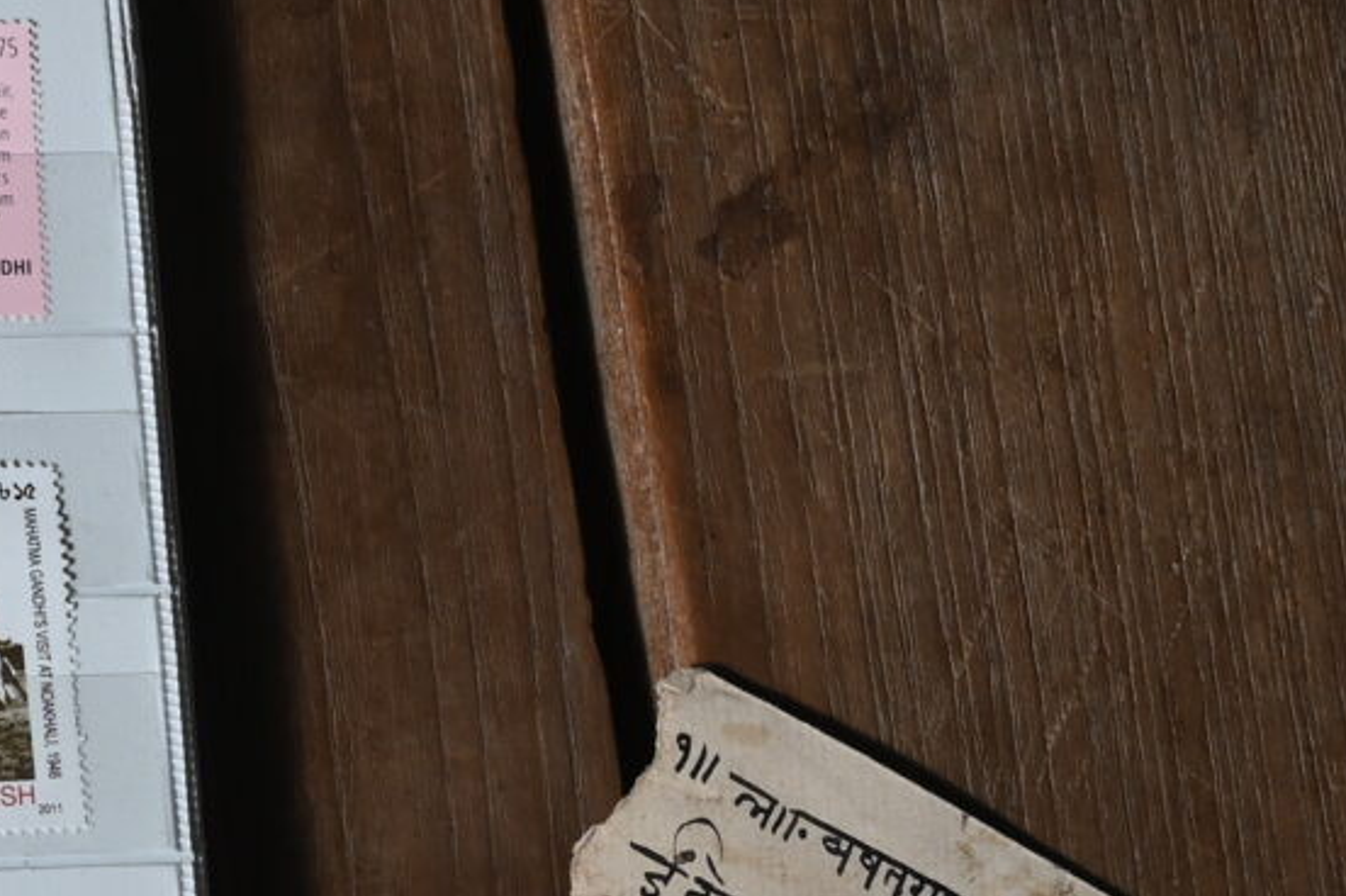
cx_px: -1341
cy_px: 788
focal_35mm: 162
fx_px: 6053
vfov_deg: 8.4
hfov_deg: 11.4
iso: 100
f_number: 11
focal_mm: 35
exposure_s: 1/200
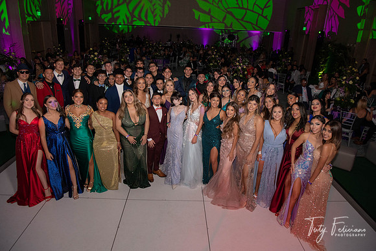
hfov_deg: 73.7
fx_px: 251
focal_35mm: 24
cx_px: 188
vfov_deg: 53.2
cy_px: 126
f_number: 6.3
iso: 1250
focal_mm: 24
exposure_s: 1/125
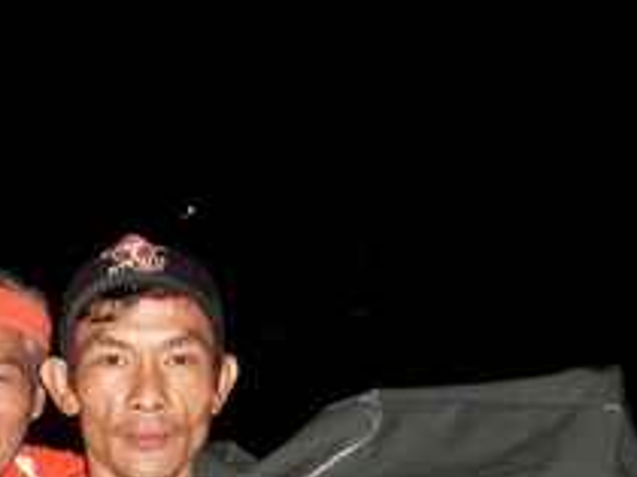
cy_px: 497
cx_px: 24
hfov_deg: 23.3
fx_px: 1489
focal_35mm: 81
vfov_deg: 17.7
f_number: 2.8
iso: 160
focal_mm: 5.7
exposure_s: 1/60
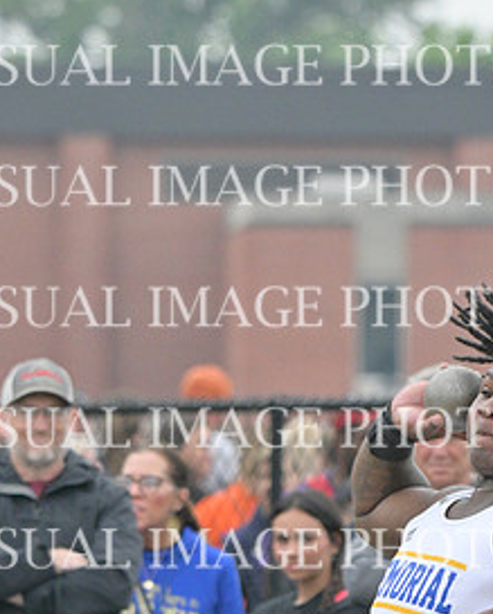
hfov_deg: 2.2
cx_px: 325
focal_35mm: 717
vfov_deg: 2.7
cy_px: 488
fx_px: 13055
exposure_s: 1/2000
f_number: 5.6
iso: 2500
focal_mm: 240
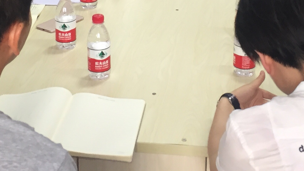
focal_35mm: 84
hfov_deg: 25.3
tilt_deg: -12.2
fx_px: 677
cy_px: -86
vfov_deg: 13.5
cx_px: 165
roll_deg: -1.5
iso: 80
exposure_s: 1/33
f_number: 2.2
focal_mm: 4.15
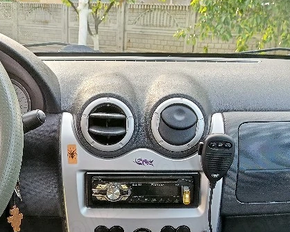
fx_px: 481
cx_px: 147
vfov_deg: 26.1
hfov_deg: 33.6
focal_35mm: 56
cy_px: 219
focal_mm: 5.24
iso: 787
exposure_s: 1/100
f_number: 1.7
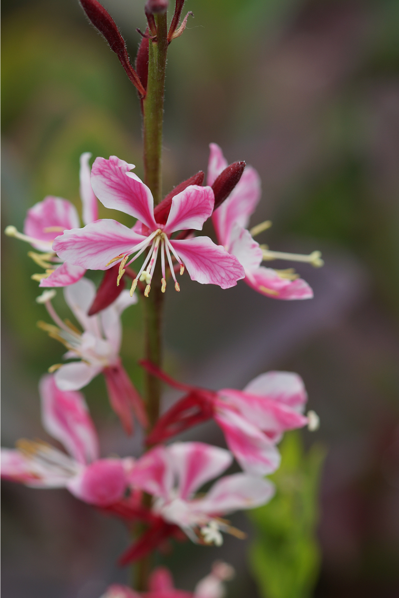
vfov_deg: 13.7
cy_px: 299
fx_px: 2494
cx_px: 200
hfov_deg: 9.1
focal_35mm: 150
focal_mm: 100
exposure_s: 1/320
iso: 100
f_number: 5
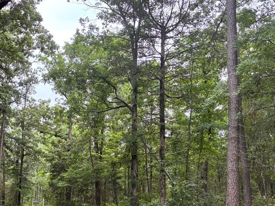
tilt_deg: +10.4
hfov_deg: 37.7
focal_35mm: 50
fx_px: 397
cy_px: 136
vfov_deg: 28.9
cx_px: 88
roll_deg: -1.1
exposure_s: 1/121
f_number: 1.6
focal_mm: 5.96
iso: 80
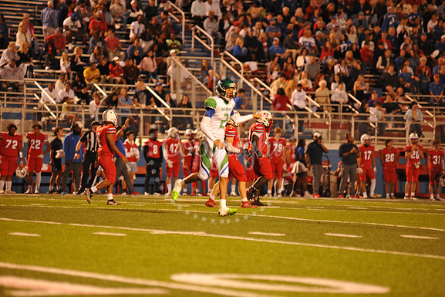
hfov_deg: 10.2
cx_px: 222
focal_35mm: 201
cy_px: 148
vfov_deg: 6.8
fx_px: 2485
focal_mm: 200
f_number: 3.3
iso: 1600
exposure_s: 1/125
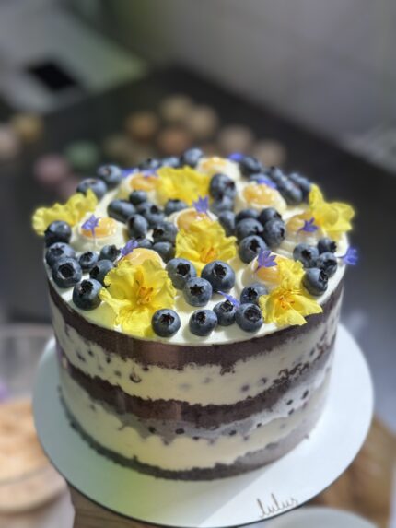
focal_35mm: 48
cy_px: 264
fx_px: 732
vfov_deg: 39.6
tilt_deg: -40.0
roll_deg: +3.9
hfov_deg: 30.3
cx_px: 198
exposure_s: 1/213
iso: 64
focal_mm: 6.76
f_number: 1.78
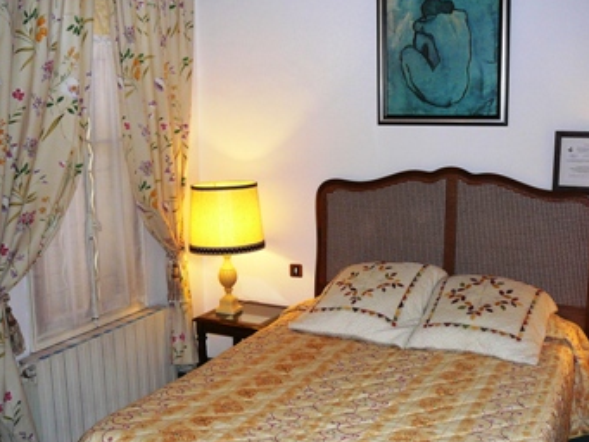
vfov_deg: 34.4
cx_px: 327
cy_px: 236
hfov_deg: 44.7
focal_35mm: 42
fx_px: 715
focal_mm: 5.2
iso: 200
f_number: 2.8
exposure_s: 1/30
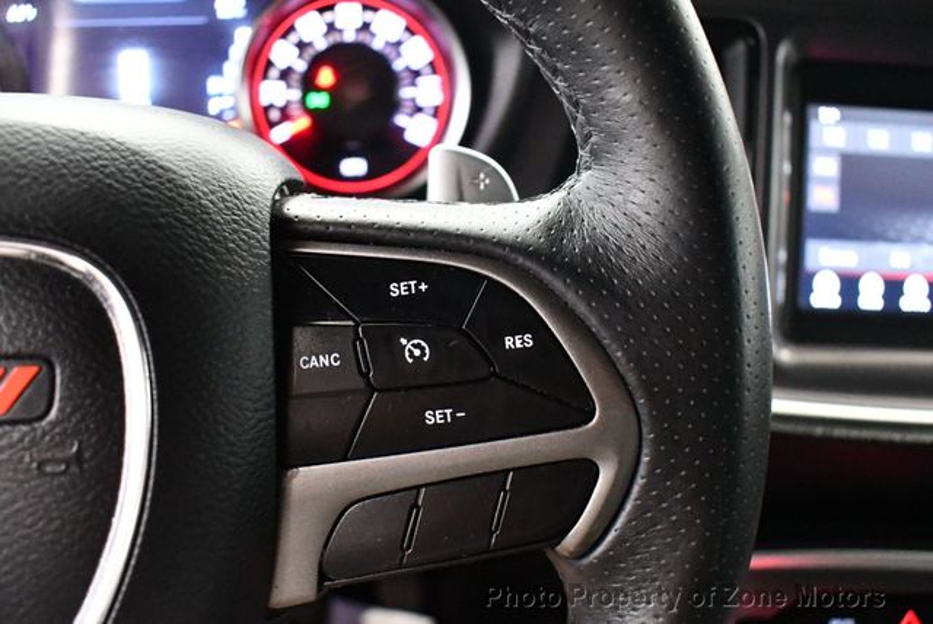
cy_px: 312
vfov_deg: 36.9
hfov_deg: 53.1
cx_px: 466
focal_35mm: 36
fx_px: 934
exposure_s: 1/60
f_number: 3.5
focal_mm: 18
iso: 9000
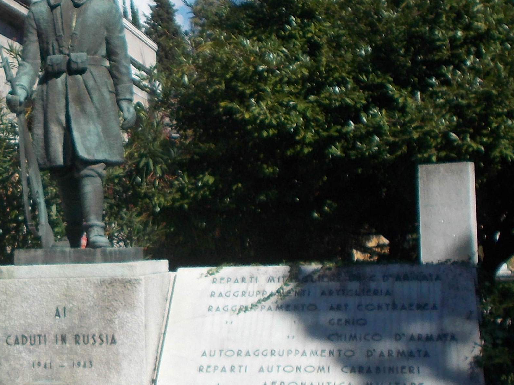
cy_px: 226
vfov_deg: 14.9
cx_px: -13
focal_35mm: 99
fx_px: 1470
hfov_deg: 19.2
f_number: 9.2
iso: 80
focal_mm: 6
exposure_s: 1/160
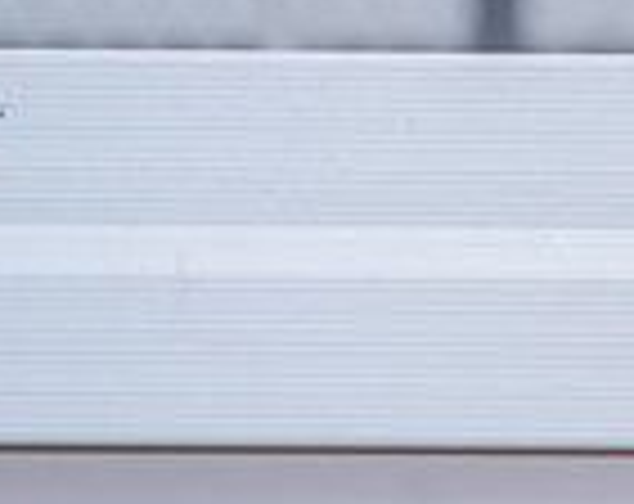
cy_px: -20
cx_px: 1264
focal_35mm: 674
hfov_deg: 2.9
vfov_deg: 2.3
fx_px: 12612
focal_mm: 174
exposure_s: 1/500
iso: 100
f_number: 2.8
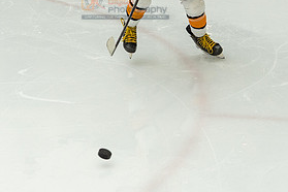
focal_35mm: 152
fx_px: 1216
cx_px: 126
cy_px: 4
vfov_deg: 9.0
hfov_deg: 13.5
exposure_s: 1/1600
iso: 800
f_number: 3.5
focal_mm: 49
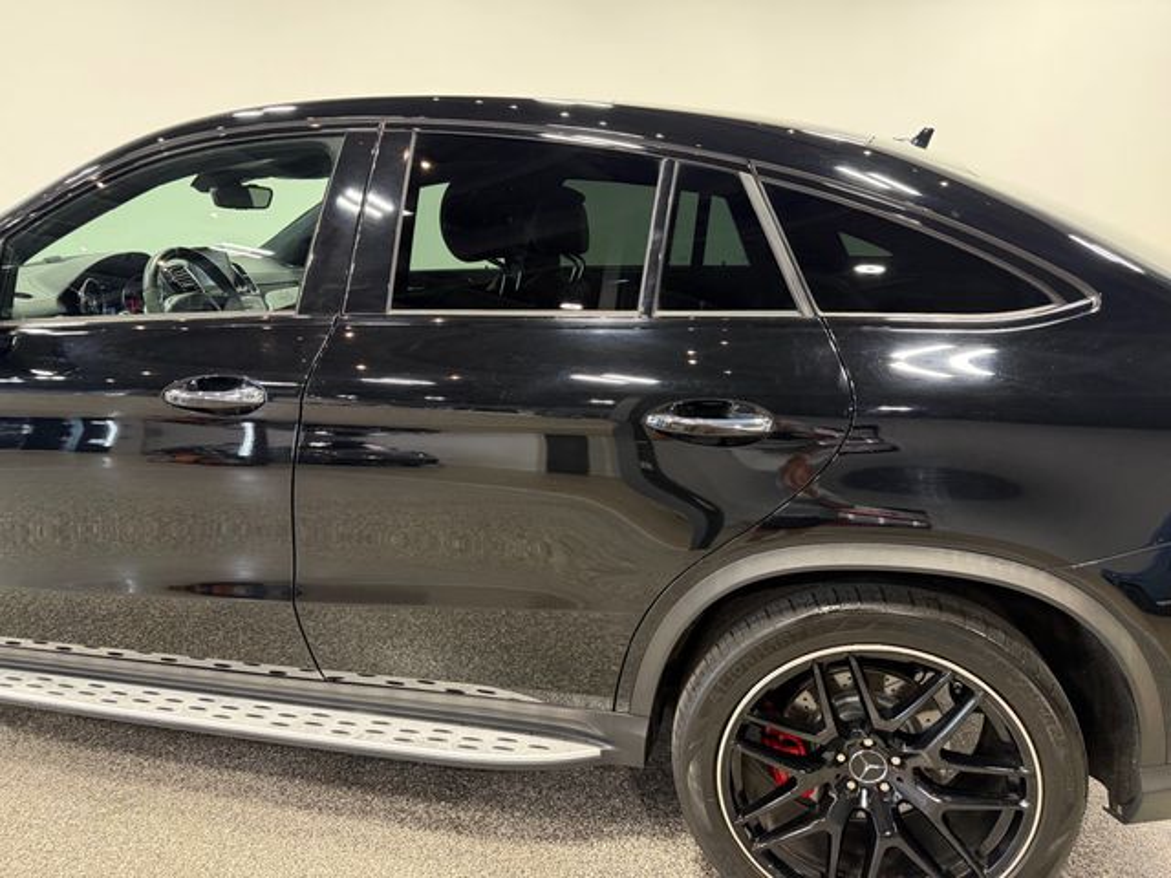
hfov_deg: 71.6
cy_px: 439
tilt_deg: -10.9
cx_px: 586
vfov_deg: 56.8
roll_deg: +1.6
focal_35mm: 24
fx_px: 812
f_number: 1.78
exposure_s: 1/120
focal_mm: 6.76
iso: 400
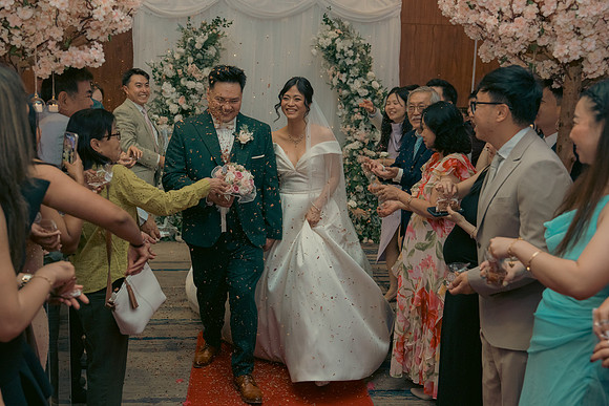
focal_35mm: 38
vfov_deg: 35.1
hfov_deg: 50.7
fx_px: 643
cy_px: 203
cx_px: 304
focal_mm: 38
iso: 2500
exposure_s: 1/160
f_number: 3.5
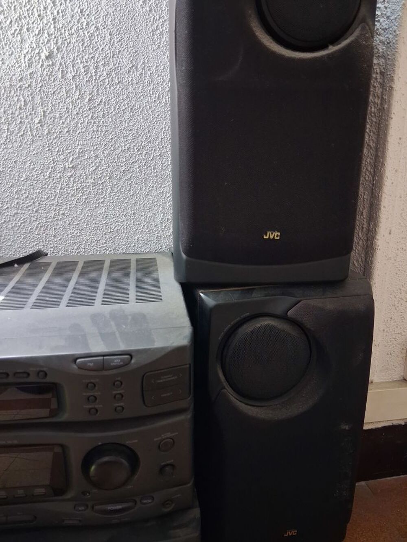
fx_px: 423
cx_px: 204
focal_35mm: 27
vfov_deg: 65.3
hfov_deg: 51.4
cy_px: 271
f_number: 1.8
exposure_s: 1/30
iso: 500
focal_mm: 4
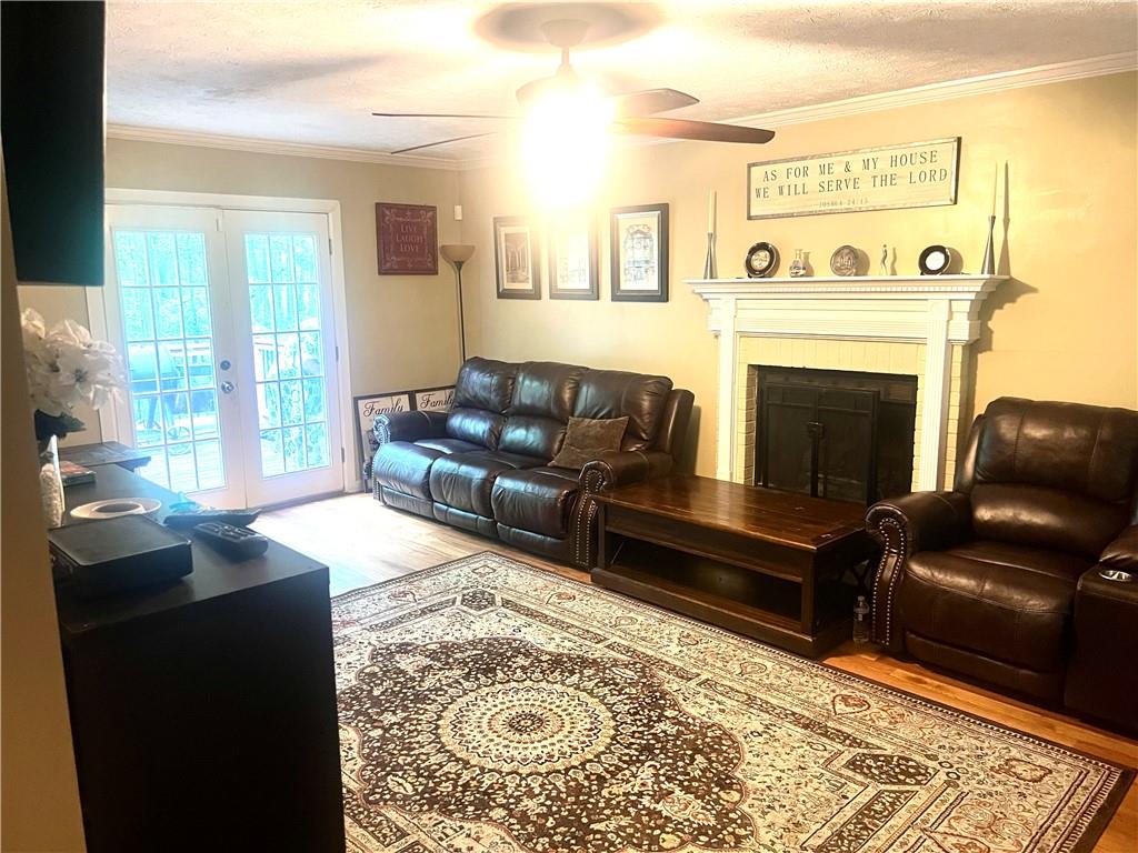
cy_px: 426
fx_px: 855
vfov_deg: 53.1
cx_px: 569
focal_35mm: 26
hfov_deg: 67.3
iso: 500
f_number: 1.5
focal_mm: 5.7
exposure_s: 1/40
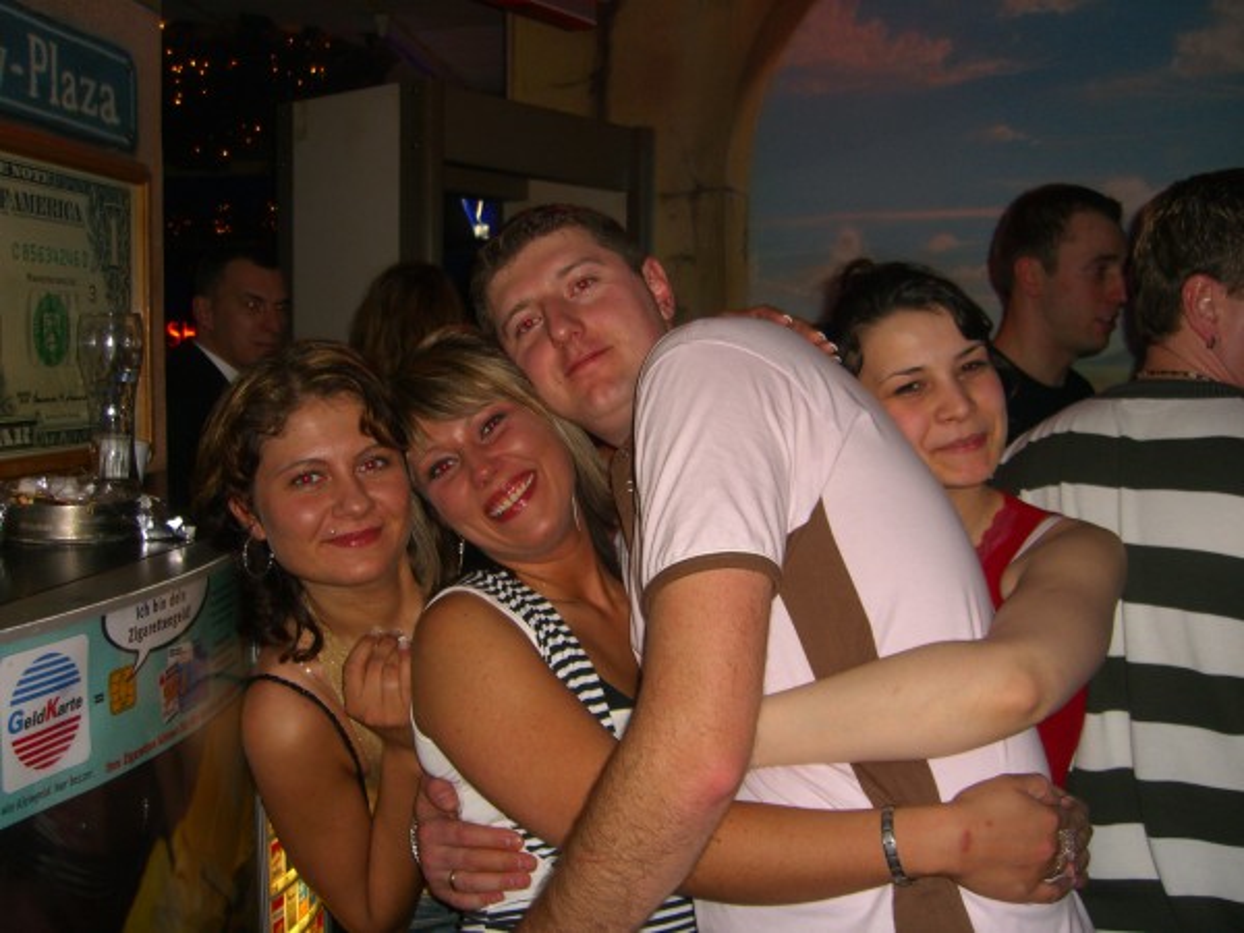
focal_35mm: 38
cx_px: 622
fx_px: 1366
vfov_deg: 37.7
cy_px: 466
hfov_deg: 49.0
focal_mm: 7.9
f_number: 2.8
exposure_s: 1/60
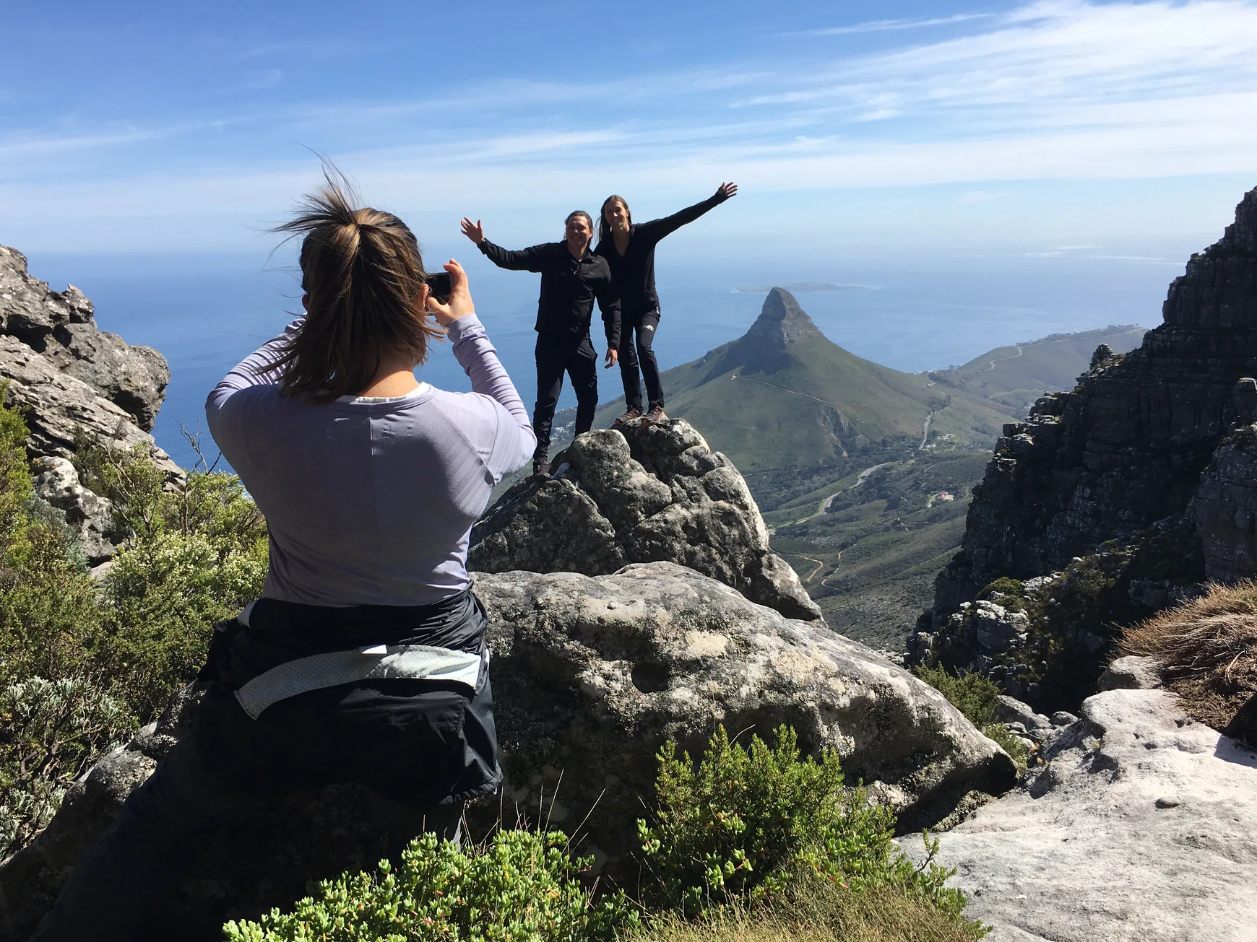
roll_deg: +2.2
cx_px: 616
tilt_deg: -12.6
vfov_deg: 46.8
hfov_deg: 60.0
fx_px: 1089
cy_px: 478
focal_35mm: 30
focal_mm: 4.15
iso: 25
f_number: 2.2
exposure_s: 1/1479
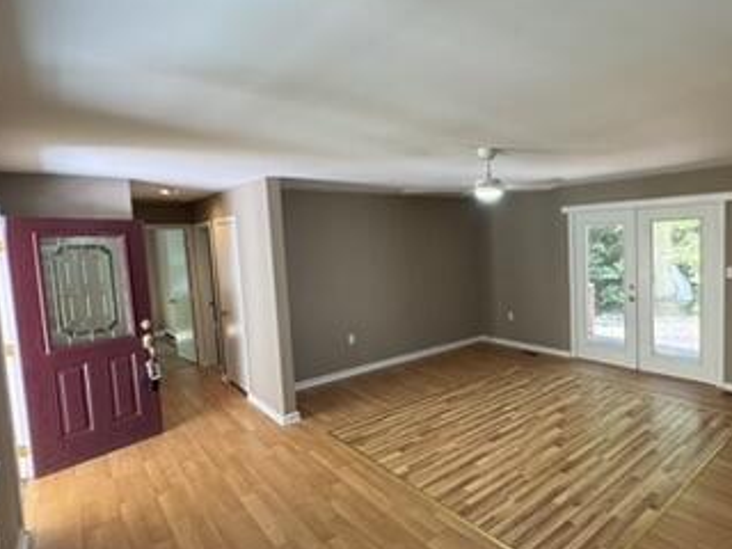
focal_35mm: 21
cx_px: 496
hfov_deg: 76.1
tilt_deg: -4.8
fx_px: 444
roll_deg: +2.4
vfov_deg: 63.4
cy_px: 274
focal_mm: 2.22
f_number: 2.2
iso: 320
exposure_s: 1/120
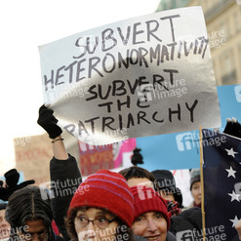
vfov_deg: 11.1
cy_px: 115
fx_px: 1245
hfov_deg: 11.0
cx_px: 77
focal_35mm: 158
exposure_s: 1/200
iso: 1250
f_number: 4.5
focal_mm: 102
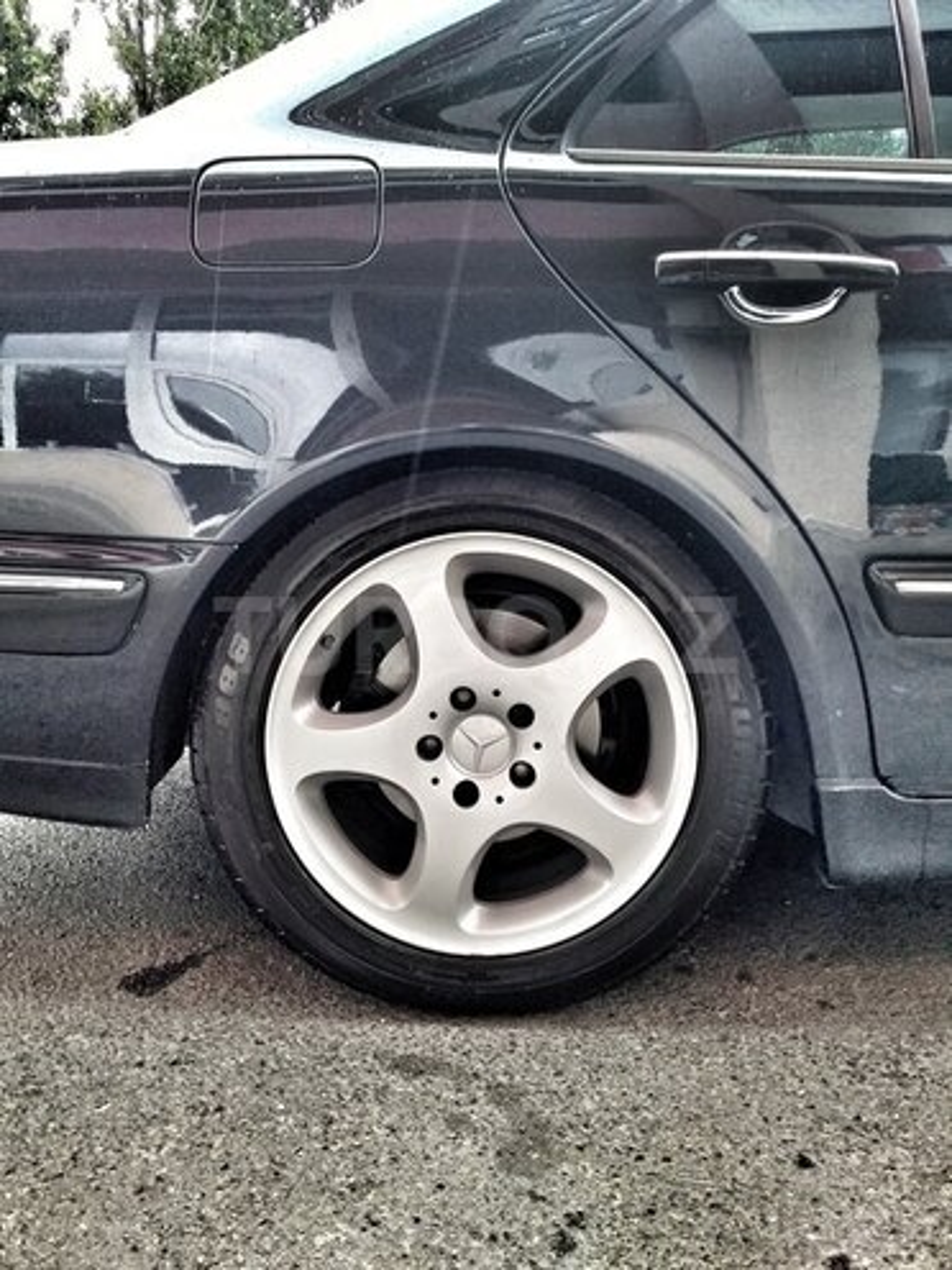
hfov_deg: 45.4
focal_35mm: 31
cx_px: 476
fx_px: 1137
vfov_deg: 58.4
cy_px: 635
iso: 40
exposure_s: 1/50
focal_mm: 3.3
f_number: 2.2
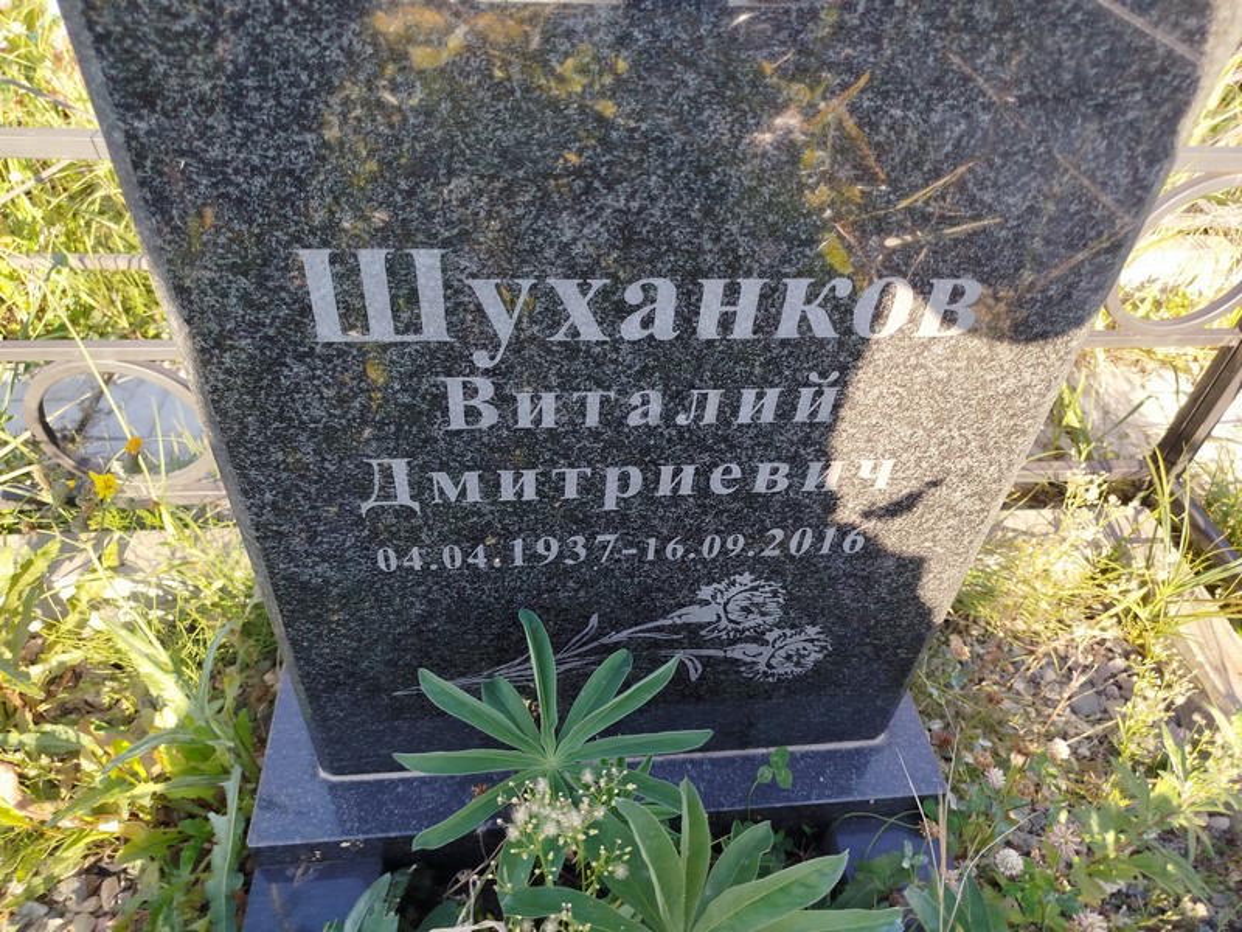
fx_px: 861
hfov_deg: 71.6
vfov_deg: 56.8
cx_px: 621
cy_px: 466
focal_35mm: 24
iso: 50
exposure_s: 1/149
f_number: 1.7
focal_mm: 5.31
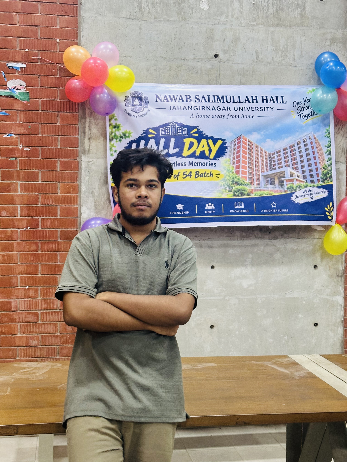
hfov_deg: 30.3
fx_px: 642
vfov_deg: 39.7
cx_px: 174
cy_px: 231
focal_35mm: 48
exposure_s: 1/33
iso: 250
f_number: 1.78
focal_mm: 6.86
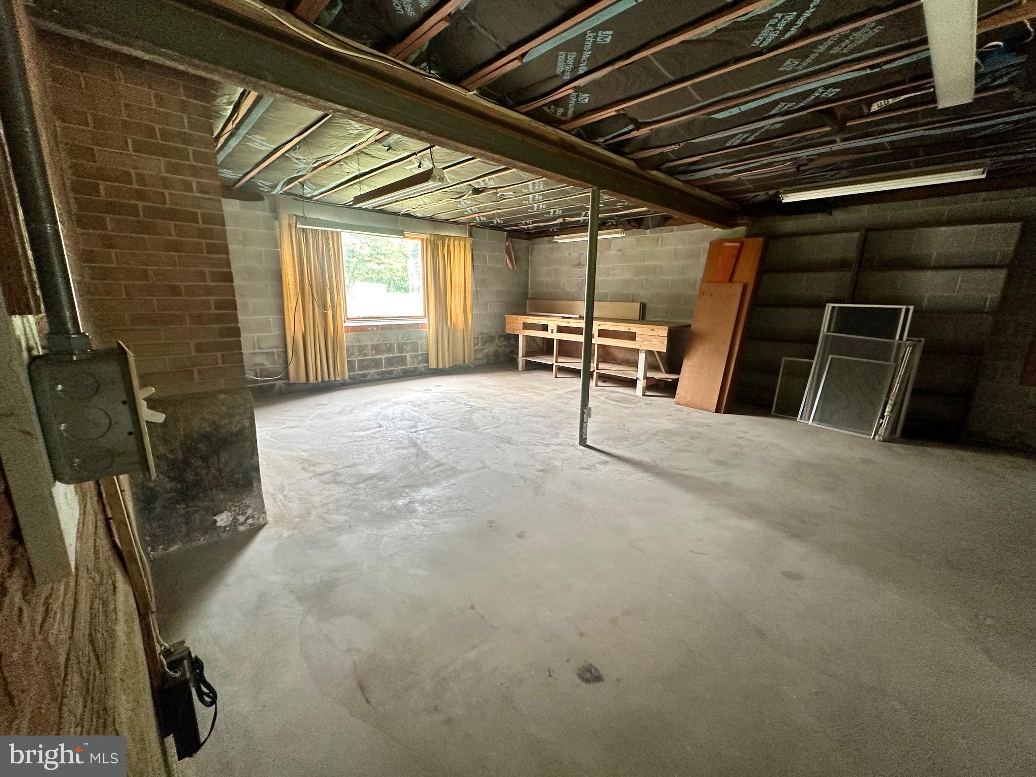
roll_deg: -1.3
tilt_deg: -12.9
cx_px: 518
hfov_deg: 102.1
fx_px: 419
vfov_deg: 85.7
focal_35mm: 14
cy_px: 388
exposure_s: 1/99
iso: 250
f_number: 2.2
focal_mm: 2.22
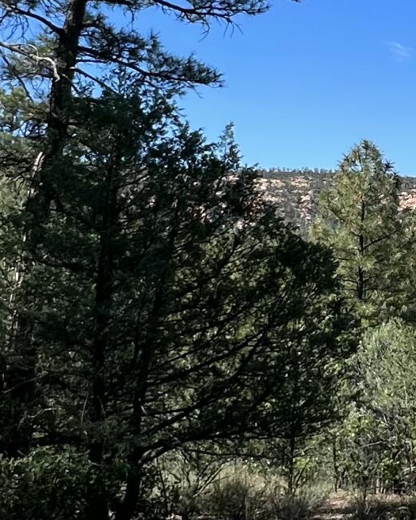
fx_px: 892
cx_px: 532
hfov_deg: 23.4
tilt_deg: +7.8
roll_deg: -1.2
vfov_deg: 31.9
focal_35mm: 58
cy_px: 133
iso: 32
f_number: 1.8
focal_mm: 1.57
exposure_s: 1/1004
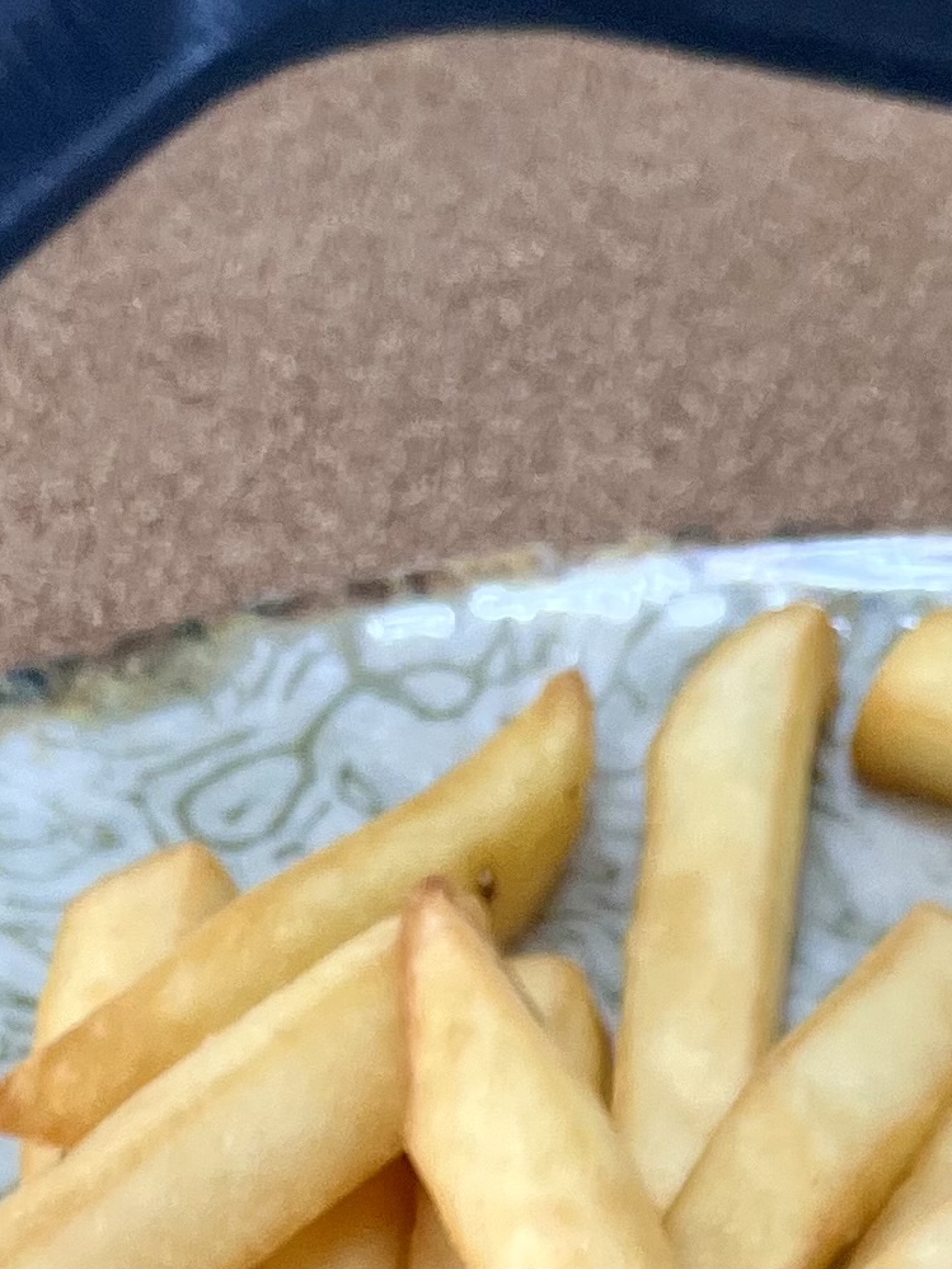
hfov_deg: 13.4
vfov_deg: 15.2
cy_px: 2537
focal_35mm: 105
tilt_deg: -57.9
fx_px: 3849
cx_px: 1350
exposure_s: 1/100
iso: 100
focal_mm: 5.1
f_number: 1.6
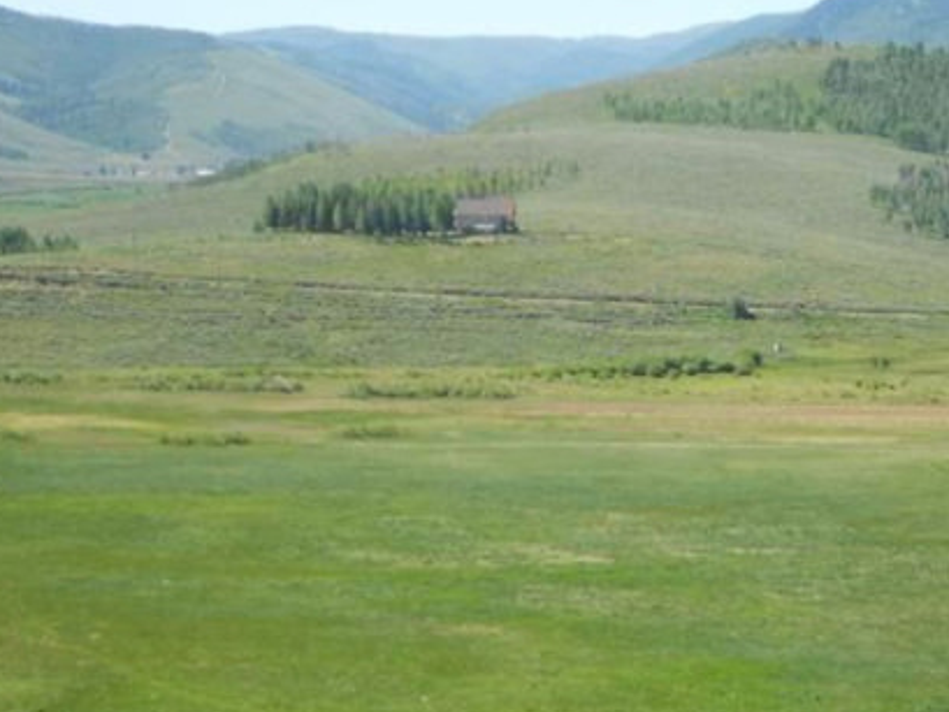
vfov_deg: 9.6
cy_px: 431
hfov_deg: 12.7
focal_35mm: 155
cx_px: 615
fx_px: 4251
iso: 80
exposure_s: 1/200
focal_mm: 17.6
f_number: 5.5
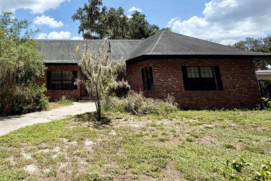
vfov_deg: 52.8
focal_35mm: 23
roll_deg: +1.7
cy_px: 47
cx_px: 65
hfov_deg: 70.5
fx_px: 173
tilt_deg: +12.7
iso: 20
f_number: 2.2
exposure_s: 1/928
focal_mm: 2.22
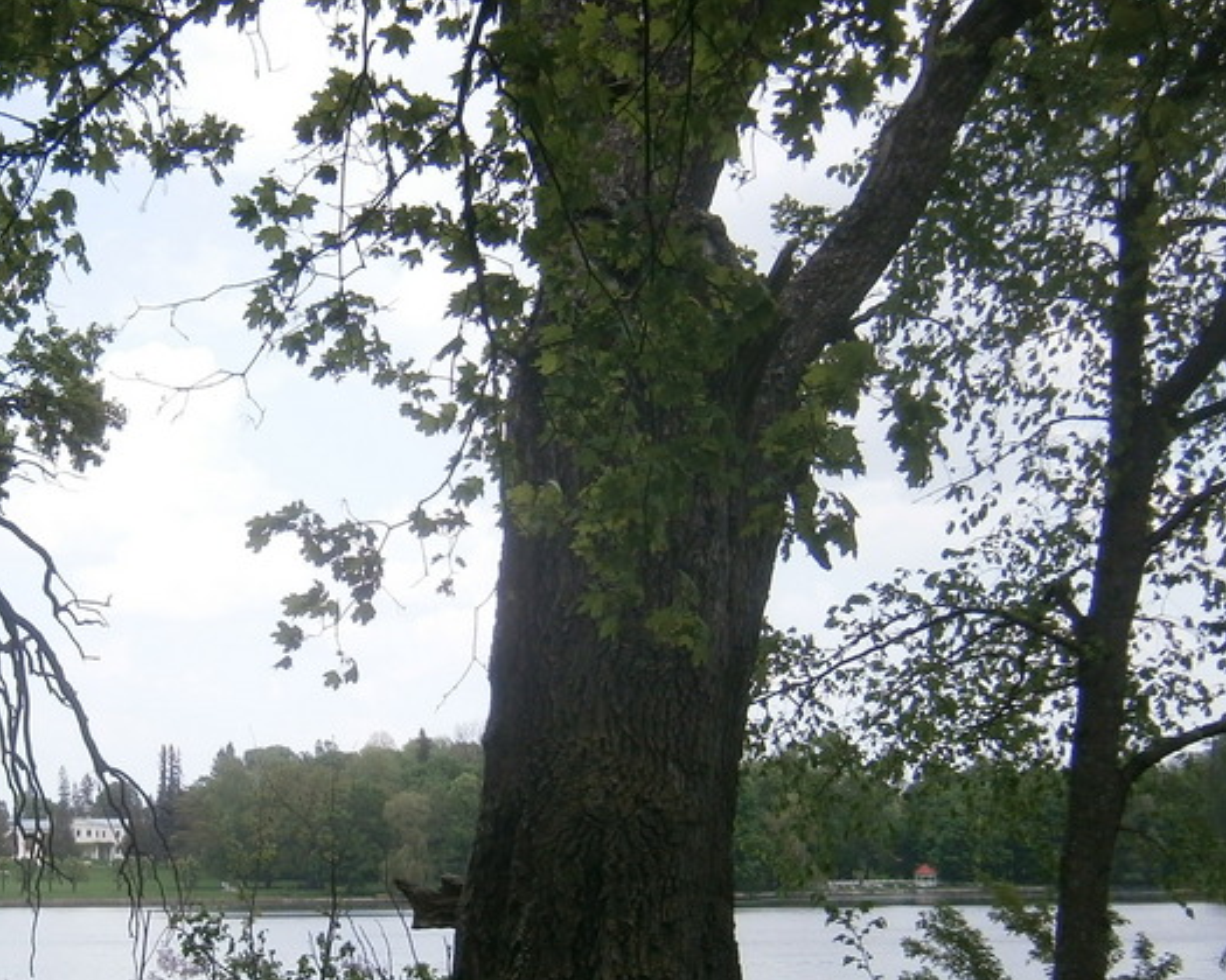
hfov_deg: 31.9
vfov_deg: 26.1
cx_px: 311
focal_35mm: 58
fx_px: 2105
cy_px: 630
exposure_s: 1/80
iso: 80
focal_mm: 4.7
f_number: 8
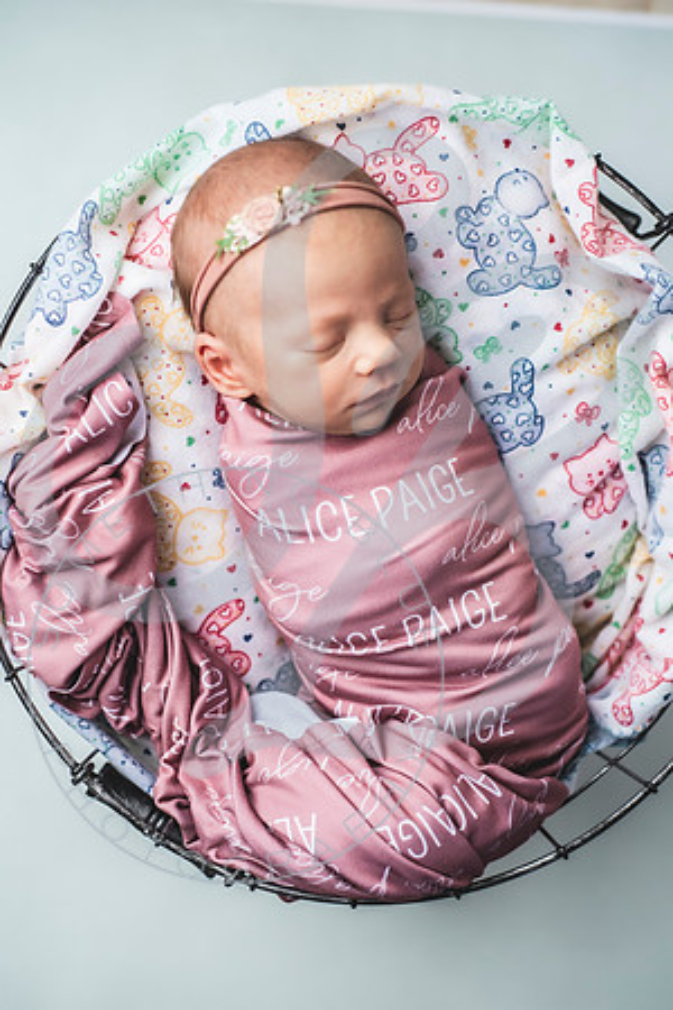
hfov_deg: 27.0
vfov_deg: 39.6
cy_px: 505
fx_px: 1402
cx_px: 336
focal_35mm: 50
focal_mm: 50
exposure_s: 1/125
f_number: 2.8
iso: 200
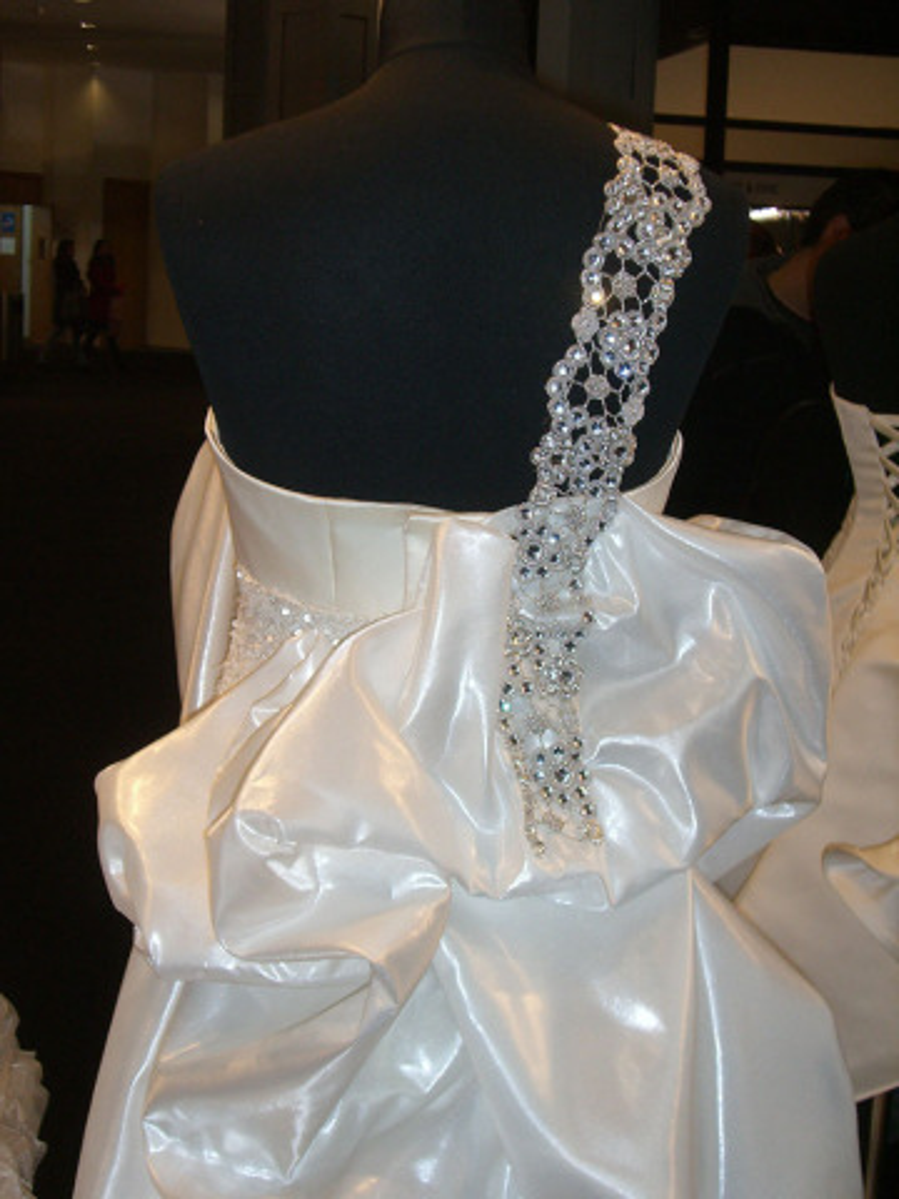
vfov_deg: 34.9
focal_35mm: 55
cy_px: 600
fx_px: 1905
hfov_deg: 26.6
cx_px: 450
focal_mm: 9
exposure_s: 1/60
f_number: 3.3
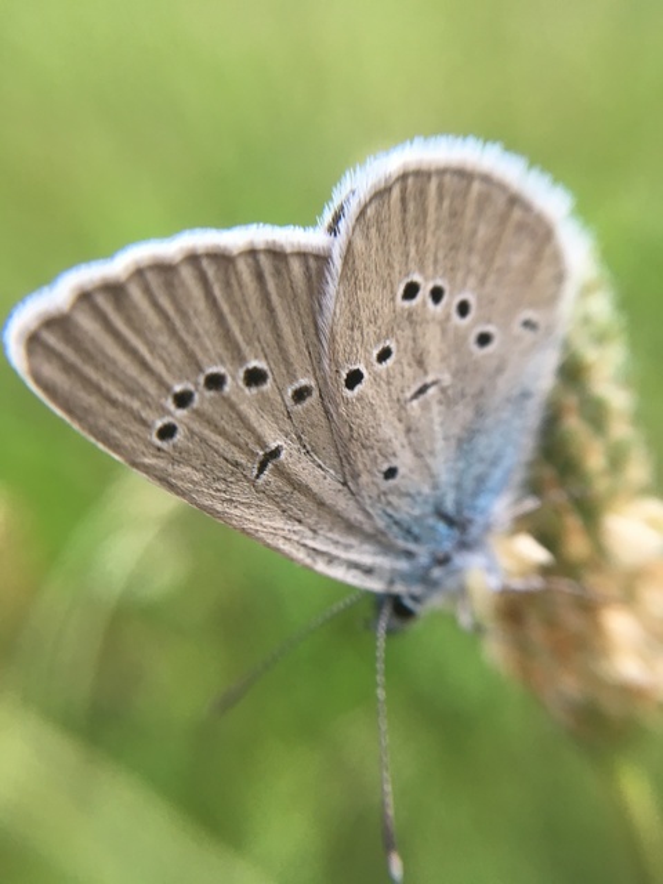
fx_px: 741
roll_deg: +7.0
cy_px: 442
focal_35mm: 29
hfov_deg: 48.2
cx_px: 332
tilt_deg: -27.9
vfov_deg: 61.7
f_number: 2.2
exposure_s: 1/33
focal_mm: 4.15
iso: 40
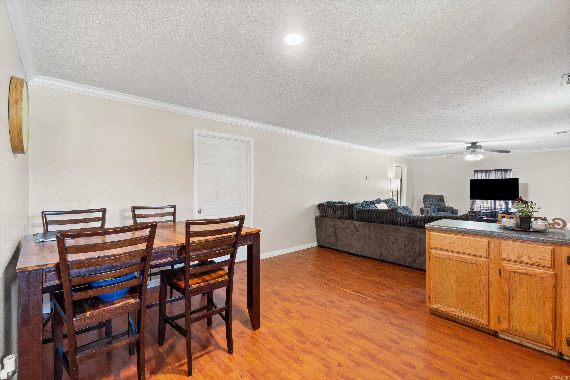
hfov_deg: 100.4
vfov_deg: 77.3
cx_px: 285
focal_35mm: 15
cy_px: 190
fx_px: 237
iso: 100
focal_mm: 10
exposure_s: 6
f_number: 8
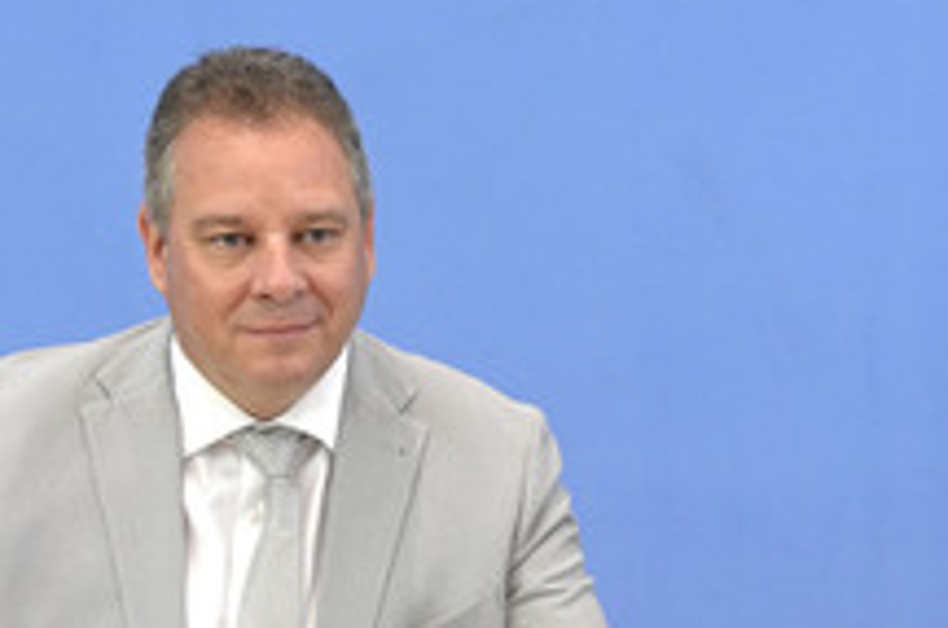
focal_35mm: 115
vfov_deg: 11.8
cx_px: 744
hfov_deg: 17.7
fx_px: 3022
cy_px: 452
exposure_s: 1/500
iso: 4000
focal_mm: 55
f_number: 6.3
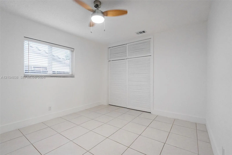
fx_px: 106
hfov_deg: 95.0
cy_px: 78
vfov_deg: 72.0
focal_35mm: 16
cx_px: 116
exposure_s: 1/200
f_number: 2.8
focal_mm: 11
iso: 1600
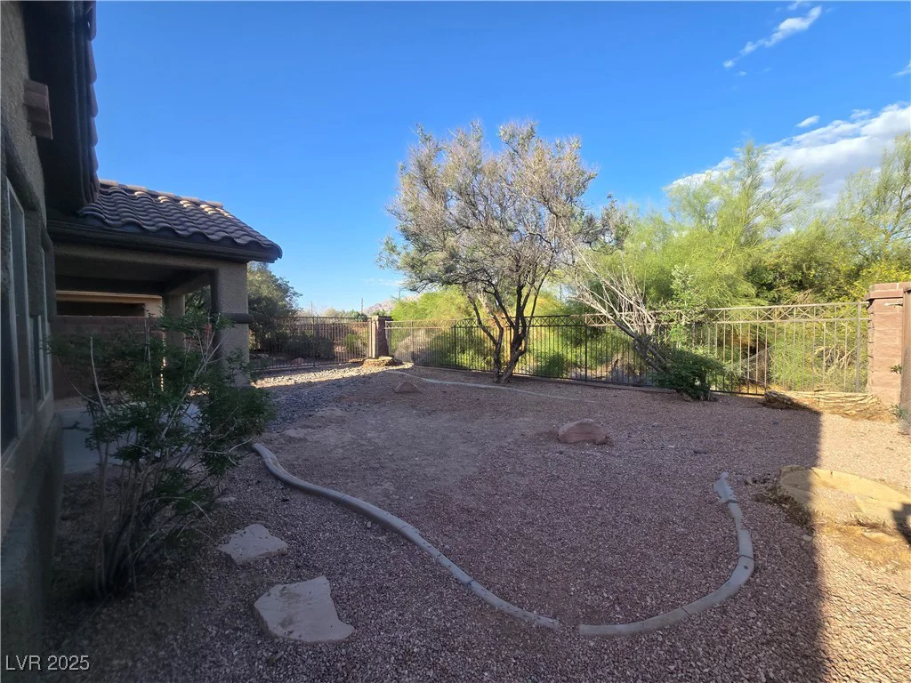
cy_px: 342
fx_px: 342
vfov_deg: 89.9
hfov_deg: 106.2
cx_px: 456
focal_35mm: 13
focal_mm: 2.2
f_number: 2.2
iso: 50
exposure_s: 1/748
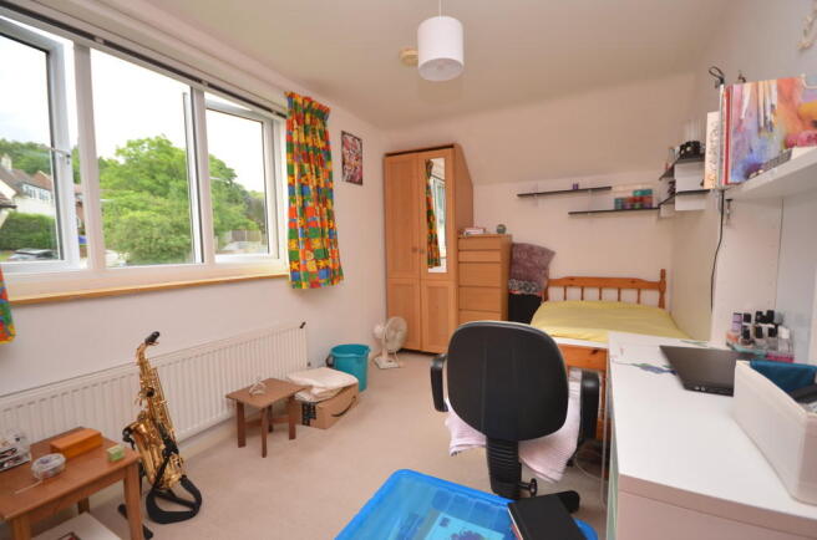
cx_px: 408
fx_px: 340
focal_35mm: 15
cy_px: 270
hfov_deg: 100.5
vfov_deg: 77.0
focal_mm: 10
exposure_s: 1/60
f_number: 4
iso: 100
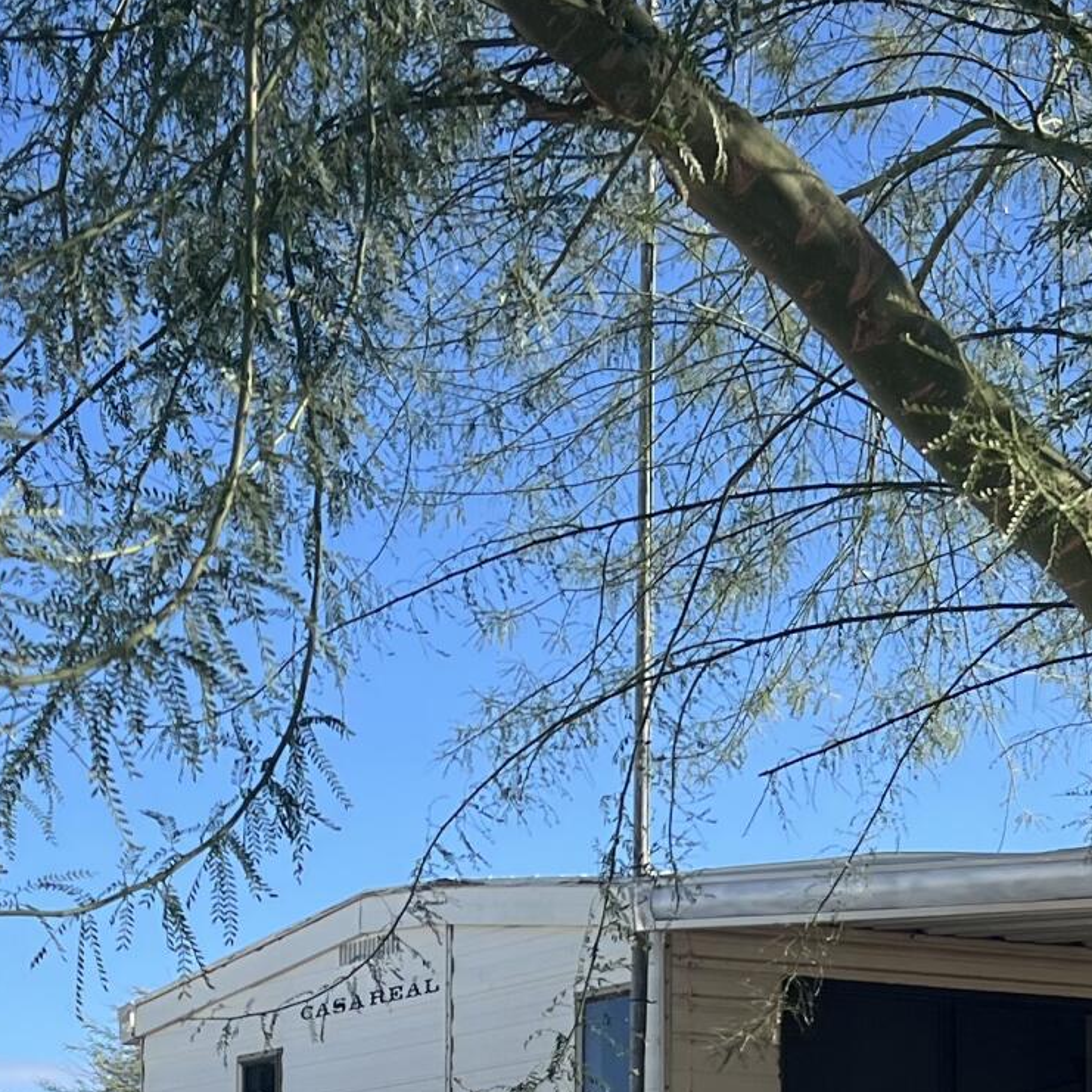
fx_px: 3319
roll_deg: +0.0
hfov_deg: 18.6
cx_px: 333
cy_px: 1319
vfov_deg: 17.8
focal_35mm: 93
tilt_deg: +2.4
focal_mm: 5.7
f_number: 1.5
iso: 50
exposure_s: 1/2632
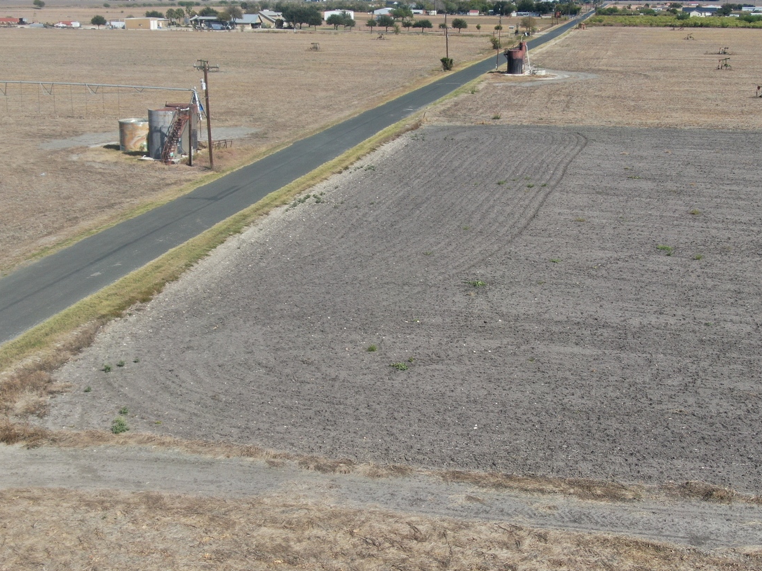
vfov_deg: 27.5
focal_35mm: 53
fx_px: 1167
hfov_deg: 36.2
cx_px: 390
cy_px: 301
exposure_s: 1/1000
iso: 100
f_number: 3.5
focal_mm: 6.92
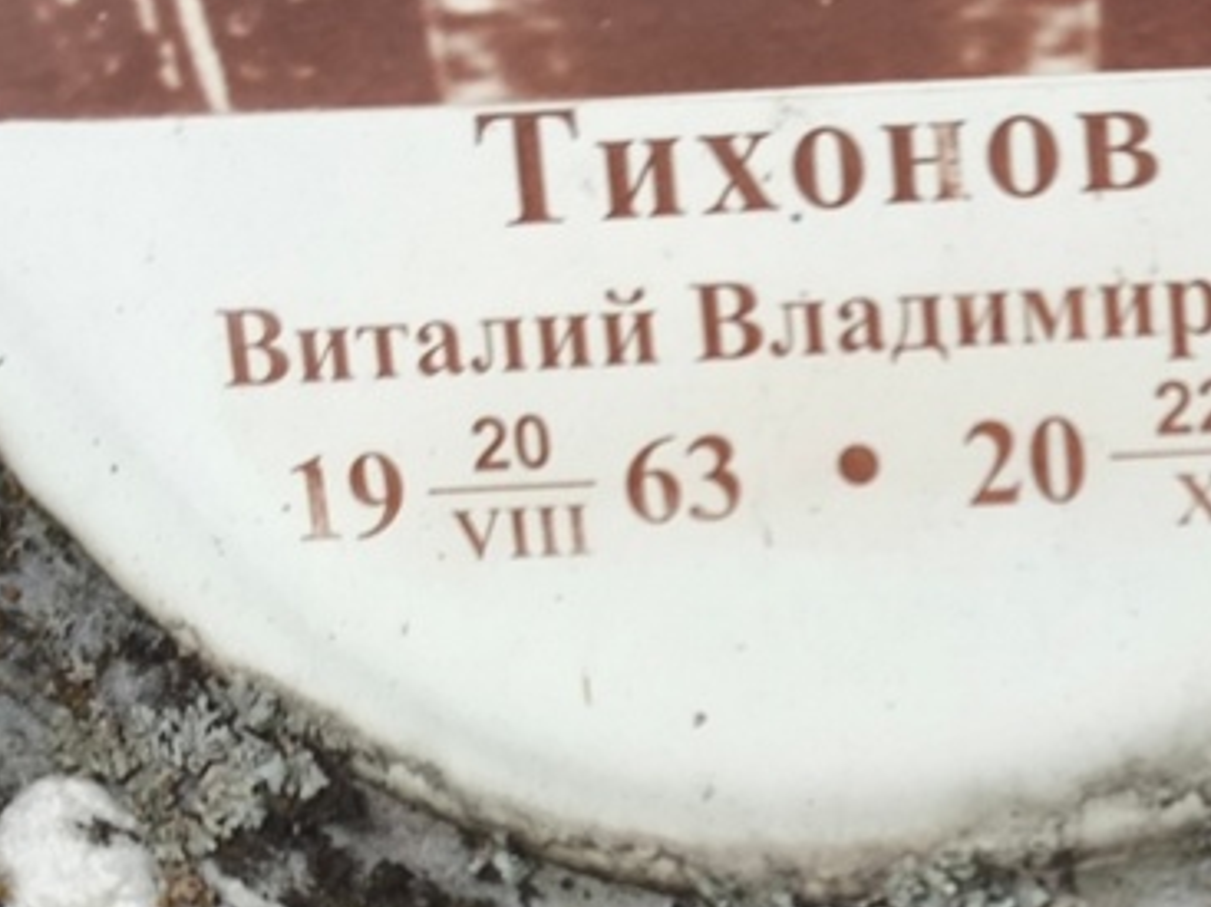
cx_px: 1084
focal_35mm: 109
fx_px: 3812
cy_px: 811
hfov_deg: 17.8
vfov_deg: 13.5
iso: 250
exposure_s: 1/60
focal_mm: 4.71
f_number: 1.7
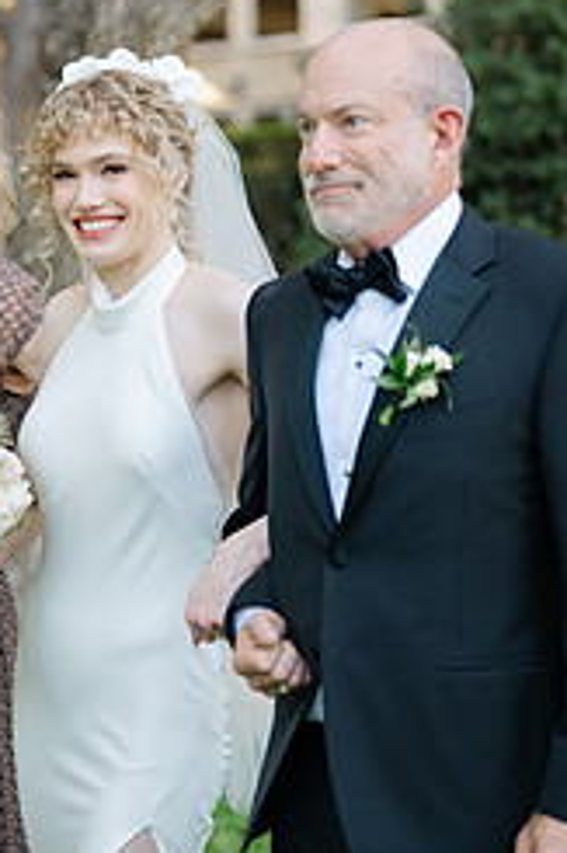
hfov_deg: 14.7
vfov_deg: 22.1
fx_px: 2176
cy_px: 345
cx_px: 94
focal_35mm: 92
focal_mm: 50
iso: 100
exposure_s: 1/400
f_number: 1.8
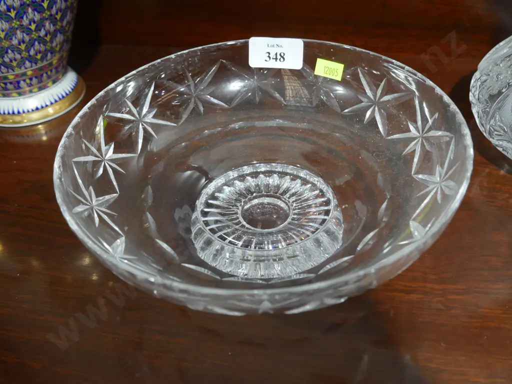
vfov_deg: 36.0
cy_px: 192
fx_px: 592
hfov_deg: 46.8
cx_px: 256
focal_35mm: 40
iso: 1000
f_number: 4.4
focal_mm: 20
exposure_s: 1/60
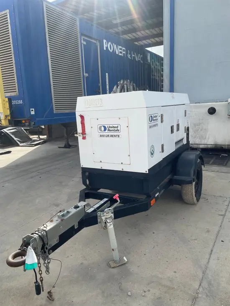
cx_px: 115
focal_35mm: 26
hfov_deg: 53.1
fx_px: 230
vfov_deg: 67.3
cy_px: 153
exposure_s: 1/2564
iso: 32
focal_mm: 4.2
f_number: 1.6
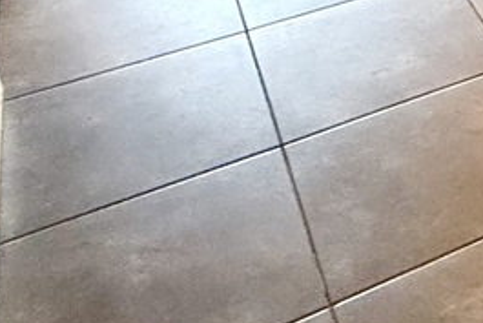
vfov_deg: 14.6
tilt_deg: -16.2
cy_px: -303
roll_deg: -2.7
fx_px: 1060
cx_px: 884
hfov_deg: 19.1
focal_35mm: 79
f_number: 2.2
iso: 500
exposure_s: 1/120
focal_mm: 2.22
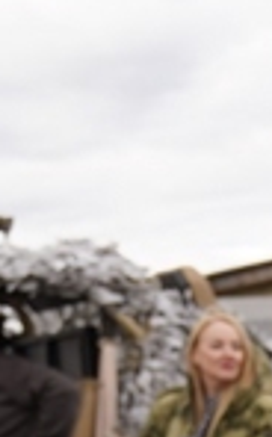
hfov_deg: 8.6
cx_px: 337
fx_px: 1786
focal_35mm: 150
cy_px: 626
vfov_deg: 13.3
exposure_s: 1/250
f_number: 3.2
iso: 100
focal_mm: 29
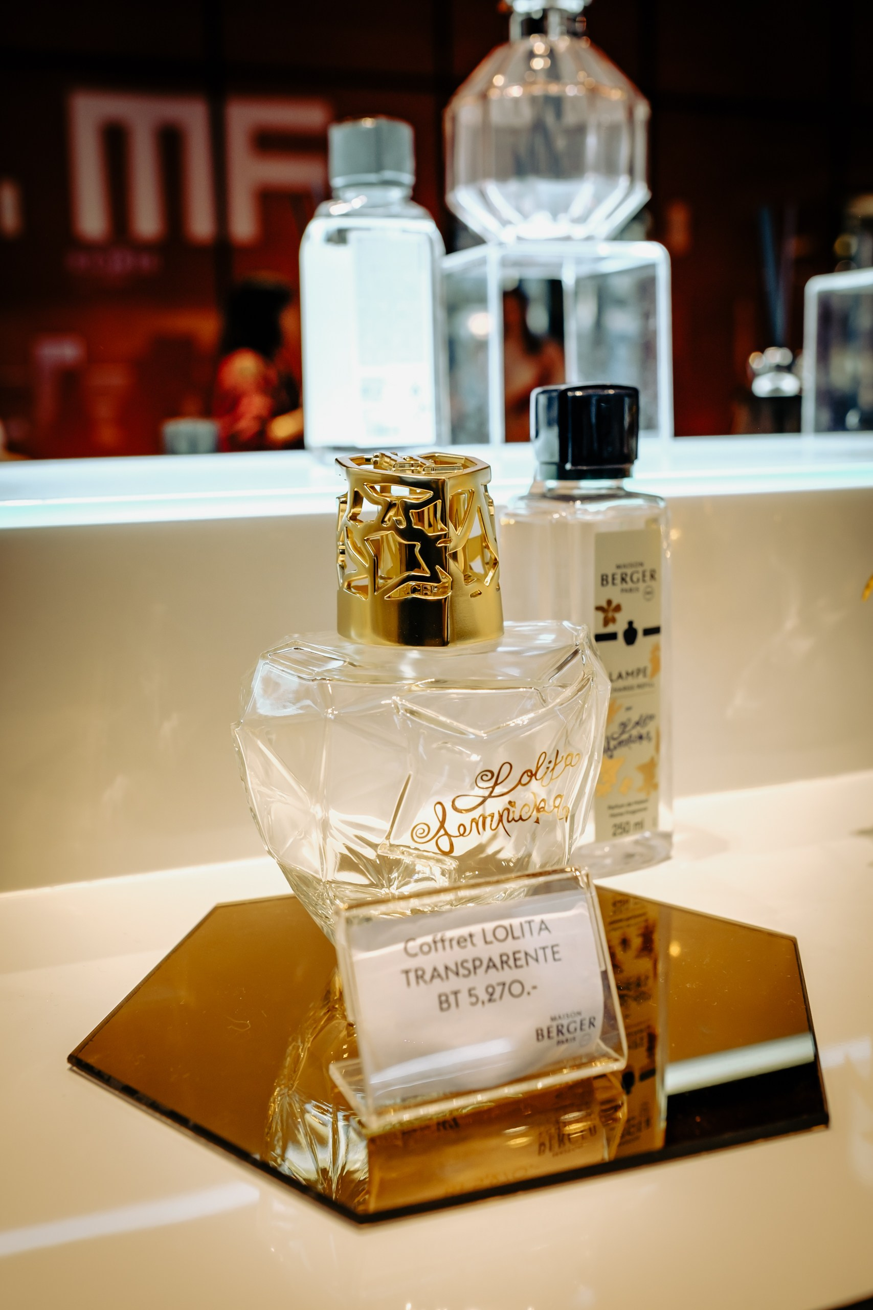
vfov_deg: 54.4
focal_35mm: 35
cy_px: 655
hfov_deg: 37.9
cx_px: 436
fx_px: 1273
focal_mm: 23
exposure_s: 1/125
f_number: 4
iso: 200
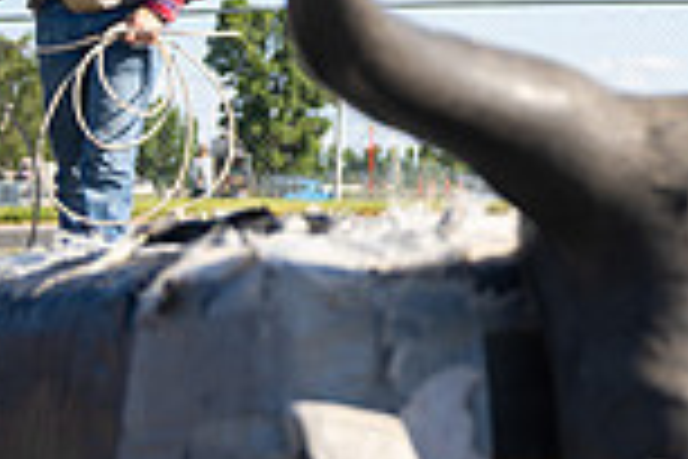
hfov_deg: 15.7
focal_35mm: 127
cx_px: 769
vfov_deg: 10.2
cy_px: -340
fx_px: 2427
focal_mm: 33.5
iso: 100
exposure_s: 1/640
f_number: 4
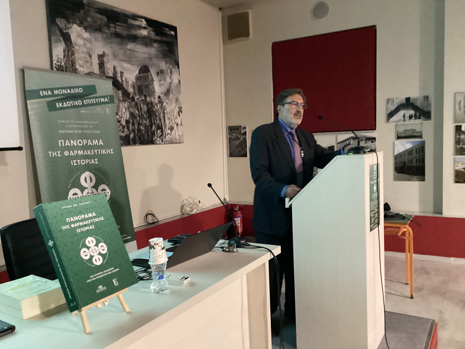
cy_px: 174
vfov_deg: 45.4
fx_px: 416
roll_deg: +1.0
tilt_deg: -5.9
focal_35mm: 31
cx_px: 232
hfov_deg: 58.4
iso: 800
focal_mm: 3.3
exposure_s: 1/17
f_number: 2.4
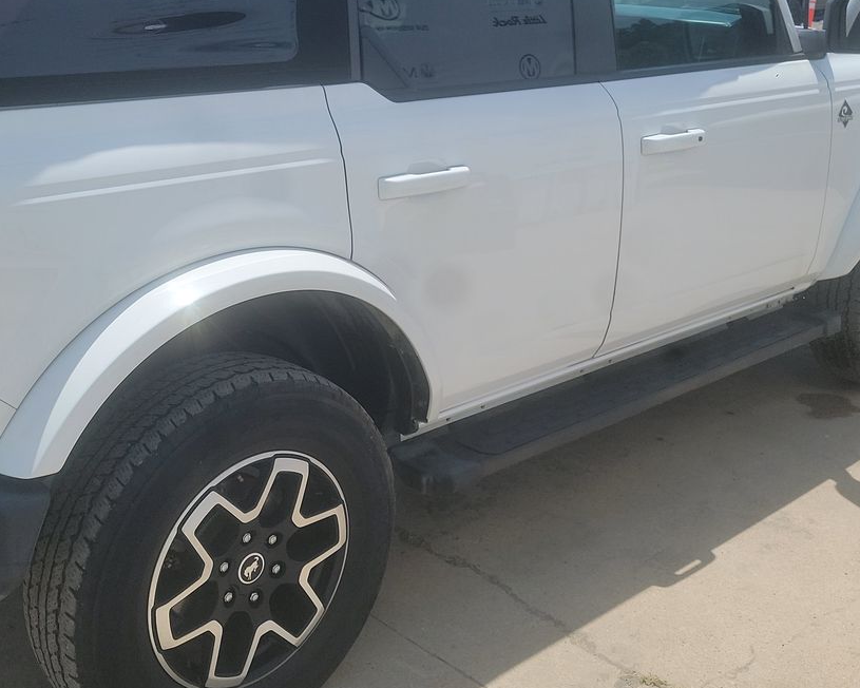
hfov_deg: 40.0
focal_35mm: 46
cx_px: 320
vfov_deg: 32.6
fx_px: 1171
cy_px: 248
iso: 50
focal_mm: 6.7
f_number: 1.8
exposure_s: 1/1282
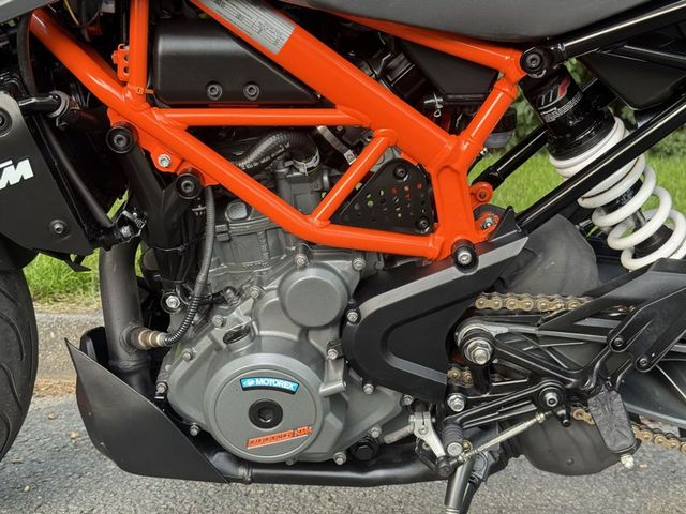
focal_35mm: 48
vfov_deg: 30.3
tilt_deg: -10.3
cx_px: 343
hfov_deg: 39.7
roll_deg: -4.0
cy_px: 257
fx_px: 951
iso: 64
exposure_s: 1/193
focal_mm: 6.76
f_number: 1.78
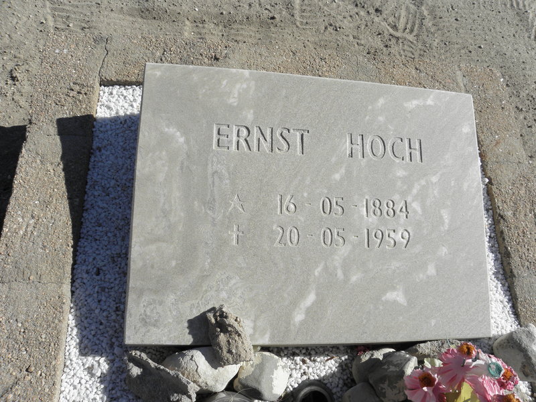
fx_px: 403
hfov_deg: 67.3
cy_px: 201
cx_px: 268
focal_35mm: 26
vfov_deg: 53.1
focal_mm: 4.6
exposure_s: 1/400
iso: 64
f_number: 5.6
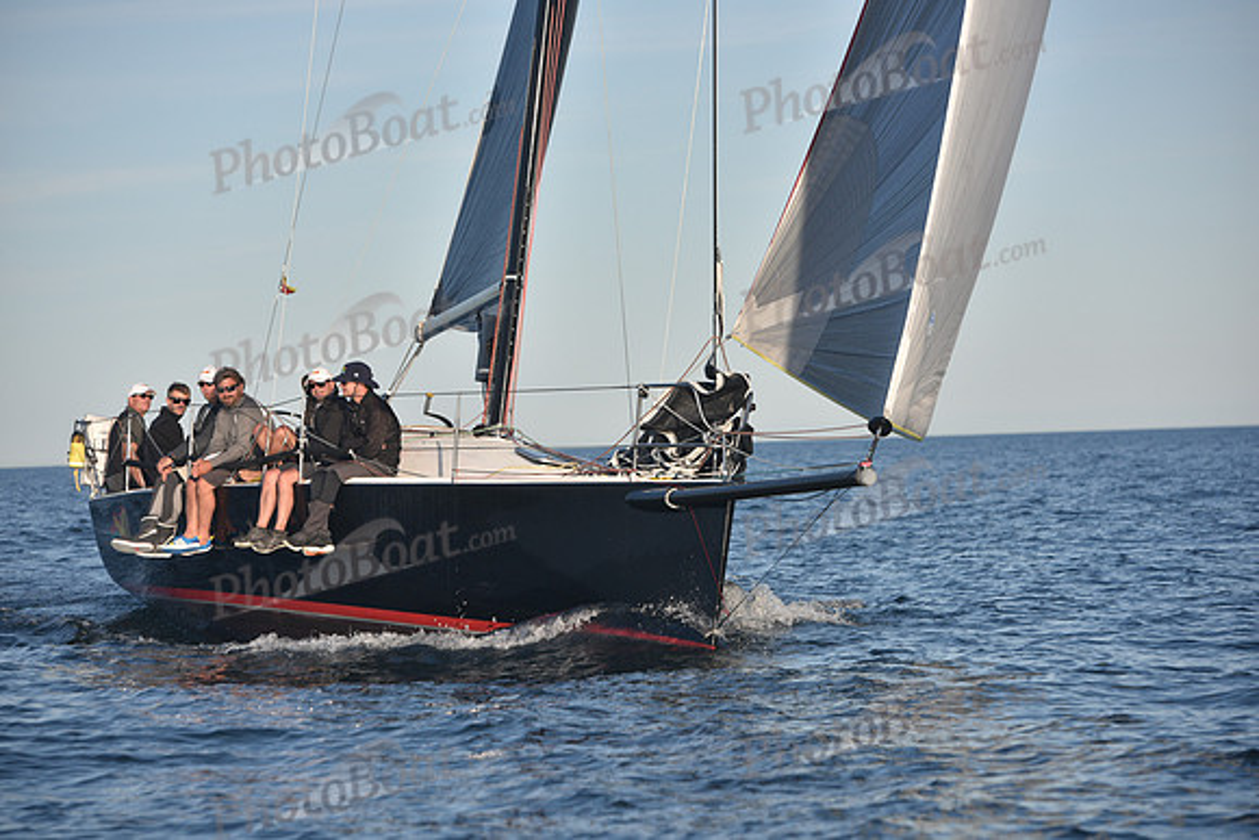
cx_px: 630
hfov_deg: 13.7
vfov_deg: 9.2
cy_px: 420
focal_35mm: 150
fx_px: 5247
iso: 250
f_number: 5
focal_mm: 150
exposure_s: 1/800
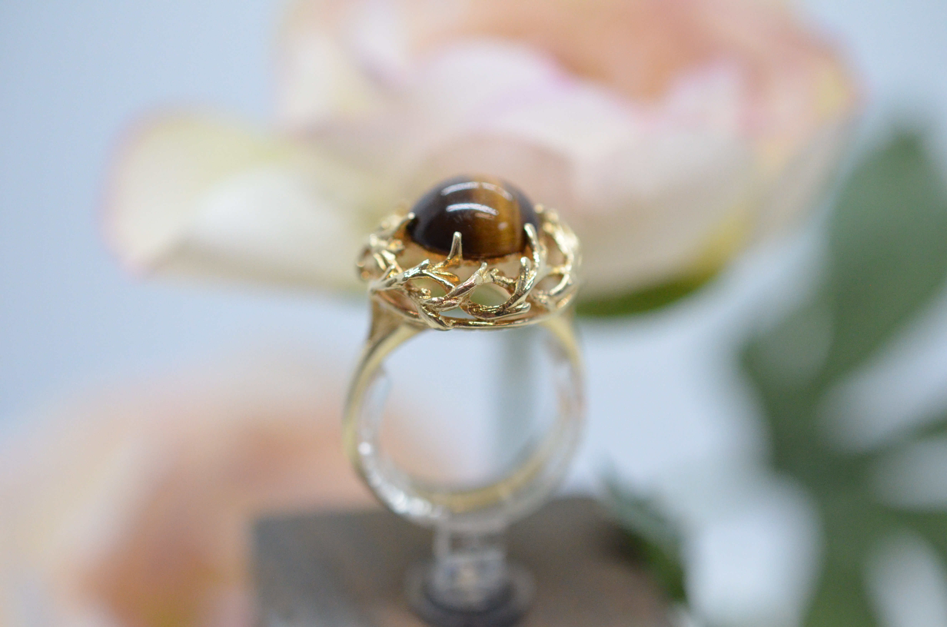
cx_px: 474
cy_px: 314
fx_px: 1575
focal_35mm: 60
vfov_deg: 22.5
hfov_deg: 33.5
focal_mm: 40
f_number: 4
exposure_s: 1/2000
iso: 3200
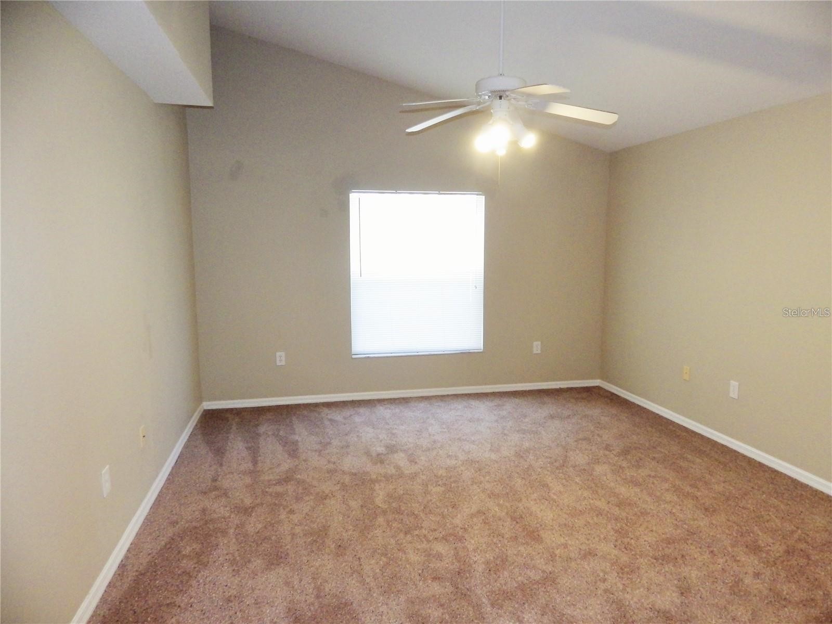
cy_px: 312
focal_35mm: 22
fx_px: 529
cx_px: 416
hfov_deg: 76.4
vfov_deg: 61.1
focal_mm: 4
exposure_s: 1/45
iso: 250
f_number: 3.1
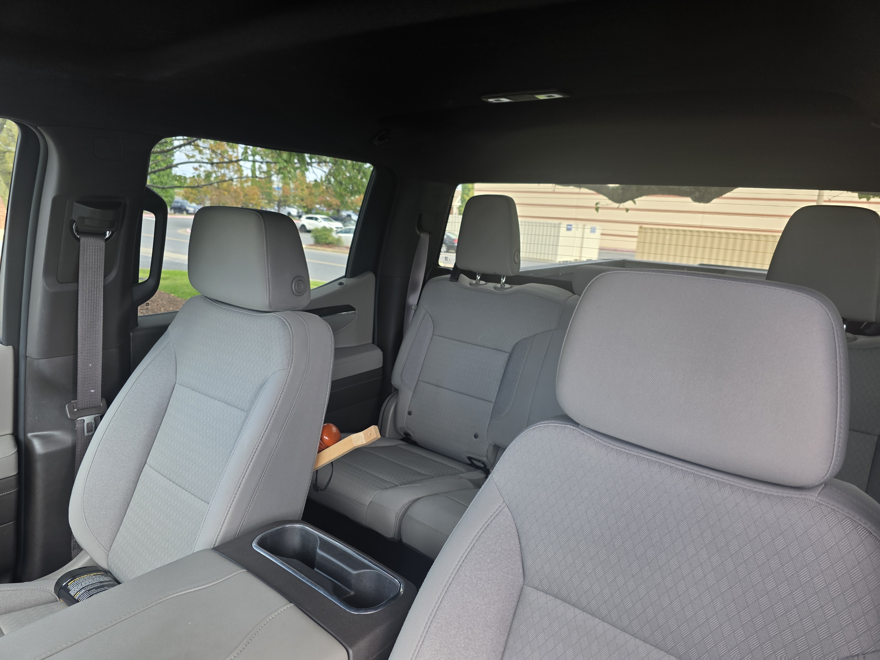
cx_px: 440
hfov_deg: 73.9
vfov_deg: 58.9
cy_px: 330
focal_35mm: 23
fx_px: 585
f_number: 1.7
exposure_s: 1/180
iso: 50
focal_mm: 6.3
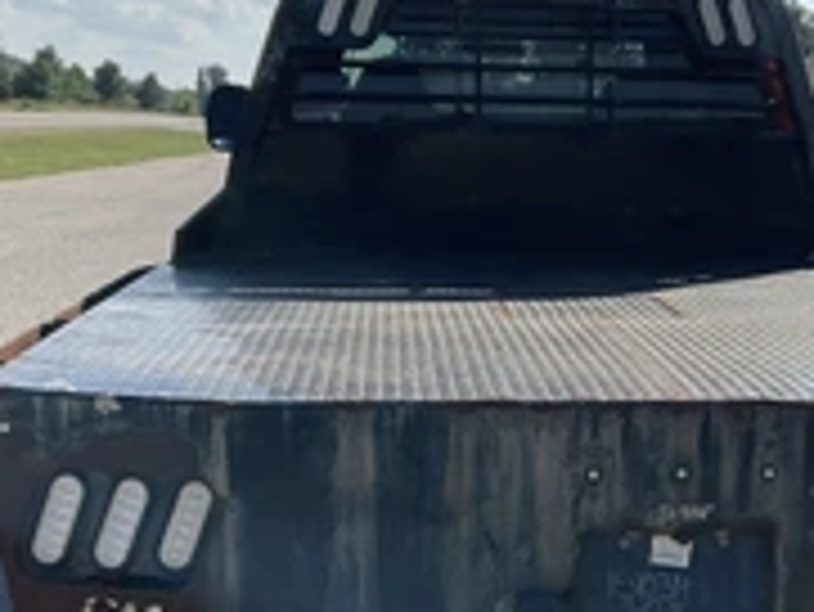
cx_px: 589
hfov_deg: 29.9
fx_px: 1506
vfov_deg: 22.9
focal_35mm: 64
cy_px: 364
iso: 25
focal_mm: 3
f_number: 1.8
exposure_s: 1/2227
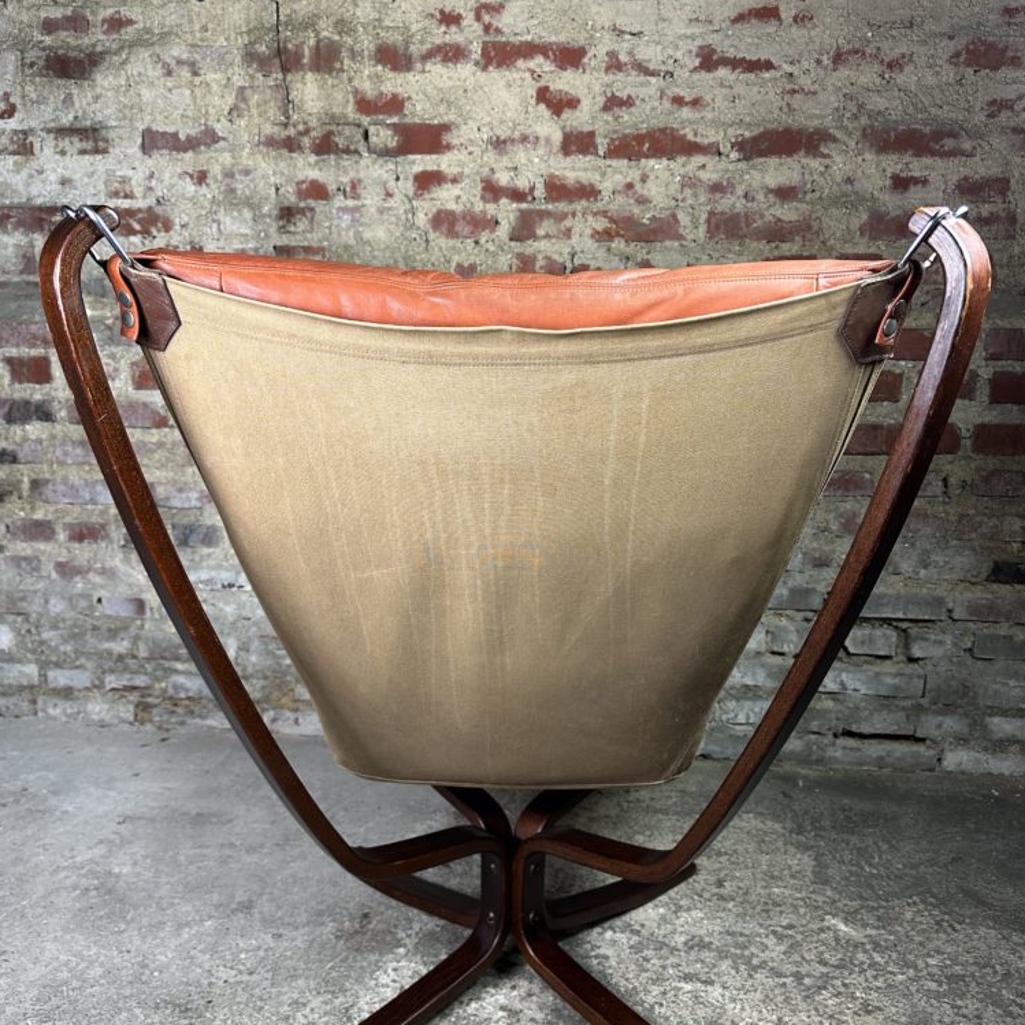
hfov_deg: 55.6
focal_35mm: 29
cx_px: 519
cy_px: 524
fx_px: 972
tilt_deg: -10.6
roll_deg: -1.4
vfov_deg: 55.6
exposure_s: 1/50
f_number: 1.78
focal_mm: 6.86
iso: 160
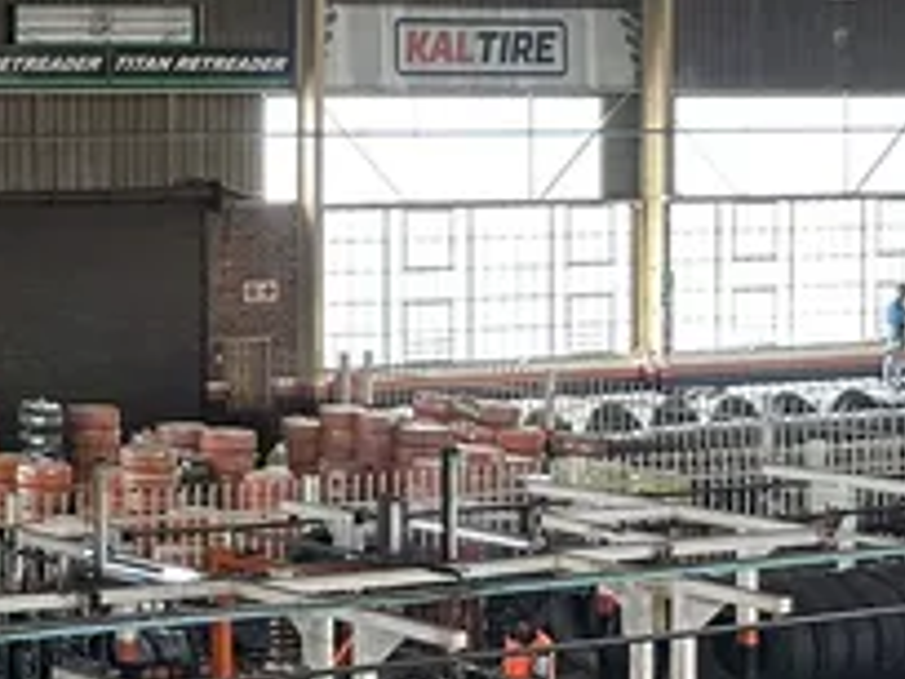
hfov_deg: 17.8
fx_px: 2458
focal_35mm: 94
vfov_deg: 15.7
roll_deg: +0.2
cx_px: -599
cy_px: 173
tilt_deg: -2.1
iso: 100
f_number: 1.78
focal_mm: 6.86
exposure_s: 1/121
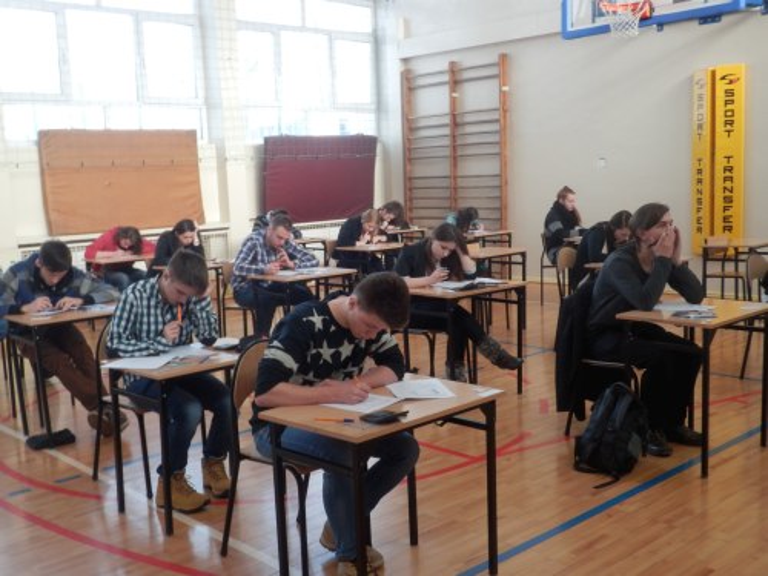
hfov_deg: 42.9
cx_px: 384
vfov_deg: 32.9
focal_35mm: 44
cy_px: 288
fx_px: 976
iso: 80
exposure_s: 1/40
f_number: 4.2
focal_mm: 7.9
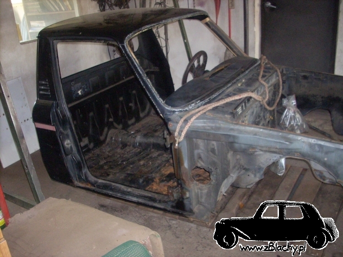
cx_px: 172
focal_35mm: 37
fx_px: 367
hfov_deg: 50.1
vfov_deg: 38.7
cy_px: 128
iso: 400
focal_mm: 6.2
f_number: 2.8
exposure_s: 1/60
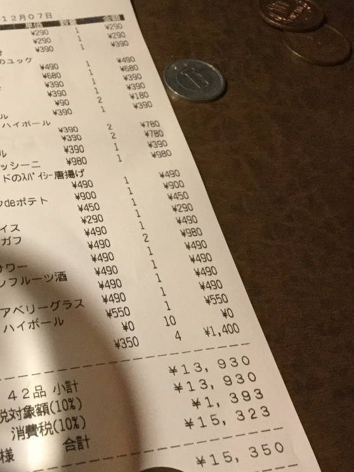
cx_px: 77
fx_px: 682
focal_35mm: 50
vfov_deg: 38.2
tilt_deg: -52.9
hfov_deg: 28.6
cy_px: 216
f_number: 2.4
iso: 250
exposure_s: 1/15
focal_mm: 3.3
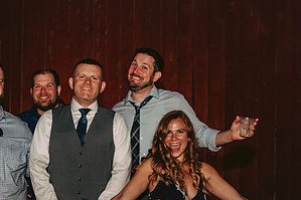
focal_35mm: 66
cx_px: 84
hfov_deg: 30.1
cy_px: 149
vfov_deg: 20.4
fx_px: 552
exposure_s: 1/125
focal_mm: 34
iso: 1250
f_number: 2.8
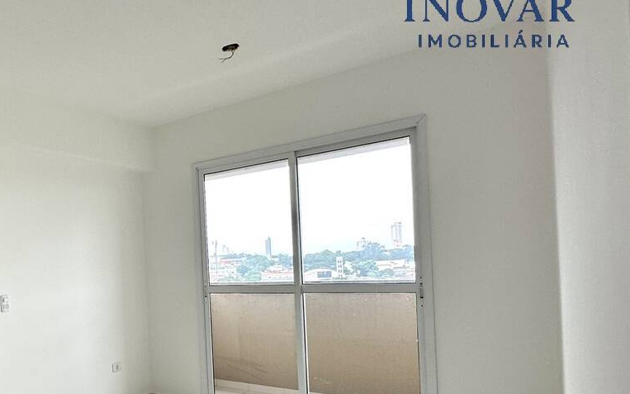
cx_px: 56
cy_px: 273
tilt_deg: +2.4
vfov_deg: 43.7
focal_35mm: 28
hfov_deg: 56.7
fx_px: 481
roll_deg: +2.7
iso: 80
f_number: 2.2
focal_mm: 2.22
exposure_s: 1/120
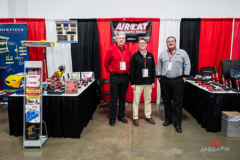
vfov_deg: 45.4
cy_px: 80
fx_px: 191
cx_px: 120
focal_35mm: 29
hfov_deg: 64.3
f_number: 4
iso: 4000
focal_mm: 26.5
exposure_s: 1/200
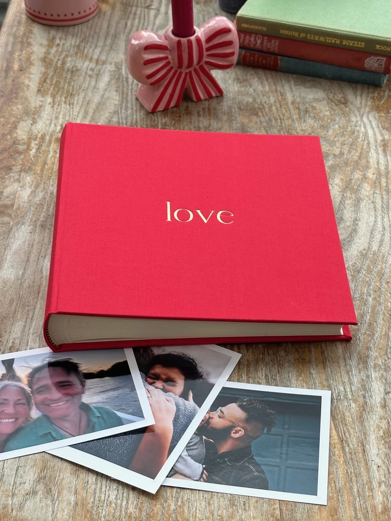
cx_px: 196
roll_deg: -2.3
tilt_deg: -42.3
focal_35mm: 48
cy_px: 260
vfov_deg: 39.7
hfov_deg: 30.3
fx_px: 723
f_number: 1.78
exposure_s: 1/240
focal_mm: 6.86
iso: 64
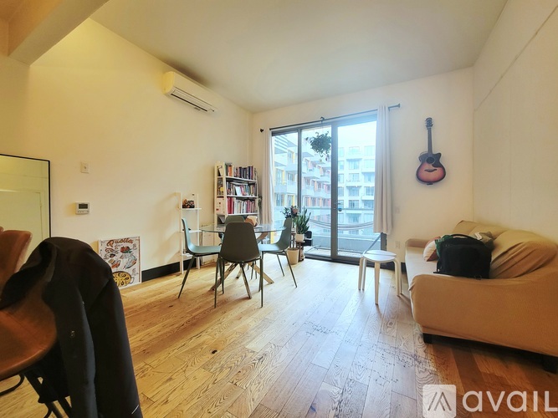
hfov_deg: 106.2
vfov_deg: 89.9
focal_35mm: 13
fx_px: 210
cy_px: 209
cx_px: 279
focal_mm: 2.2
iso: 125
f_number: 2.2
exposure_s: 1/60.2
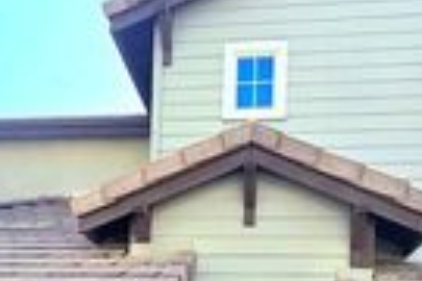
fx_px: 586
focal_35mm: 50
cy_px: 323
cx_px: 169
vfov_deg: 24.8
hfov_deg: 39.4
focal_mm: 2.2
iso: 50
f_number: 2.2
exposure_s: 1/1429
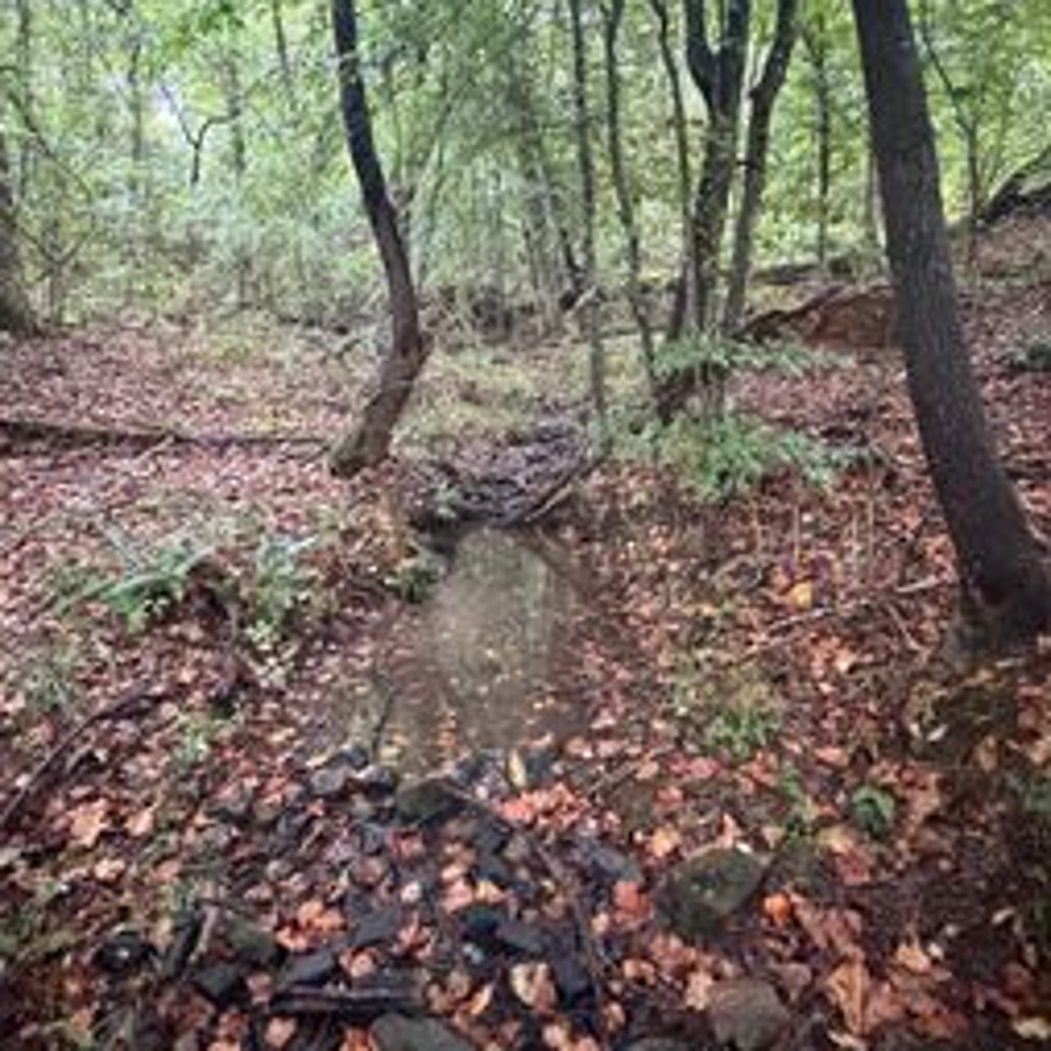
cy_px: 424
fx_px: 721
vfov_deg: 71.4
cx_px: 486
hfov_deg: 72.0
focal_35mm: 21
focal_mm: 2.22
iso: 1250
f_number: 2.2
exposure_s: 1/44
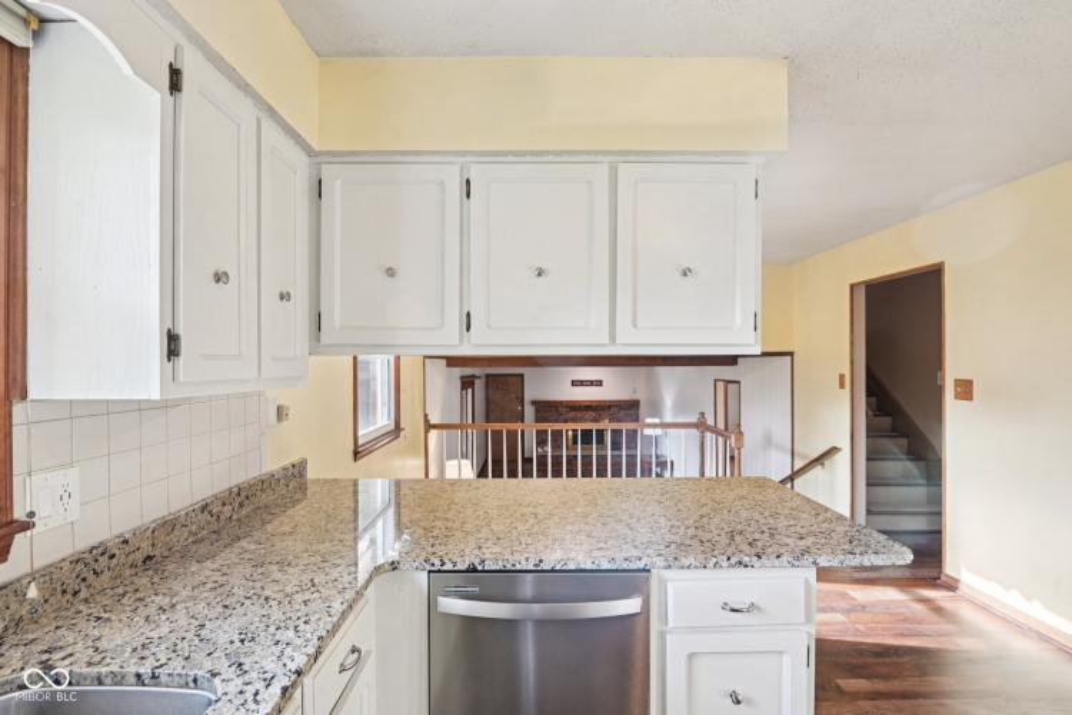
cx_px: 536
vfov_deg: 73.7
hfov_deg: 96.7
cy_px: 358
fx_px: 476
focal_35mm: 16
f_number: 8
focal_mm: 16
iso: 320
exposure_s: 1/15
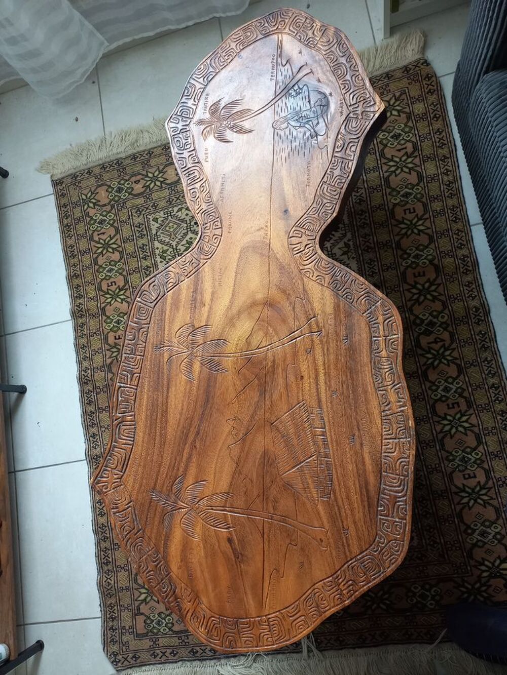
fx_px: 488
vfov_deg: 69.4
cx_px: 254
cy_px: 338
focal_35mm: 25
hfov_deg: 54.9
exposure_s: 1/33.3
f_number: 1.8
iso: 320
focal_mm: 4.65
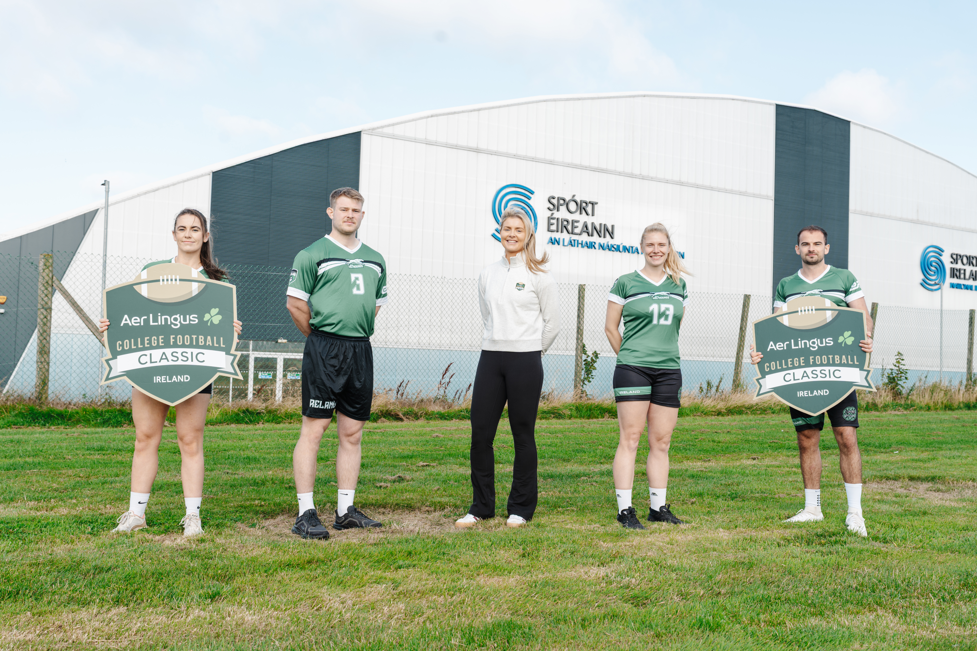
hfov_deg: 54.4
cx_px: 488
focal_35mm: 35
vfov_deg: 37.9
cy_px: 326
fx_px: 950
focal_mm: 35
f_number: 6.3
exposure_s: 1/250
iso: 125
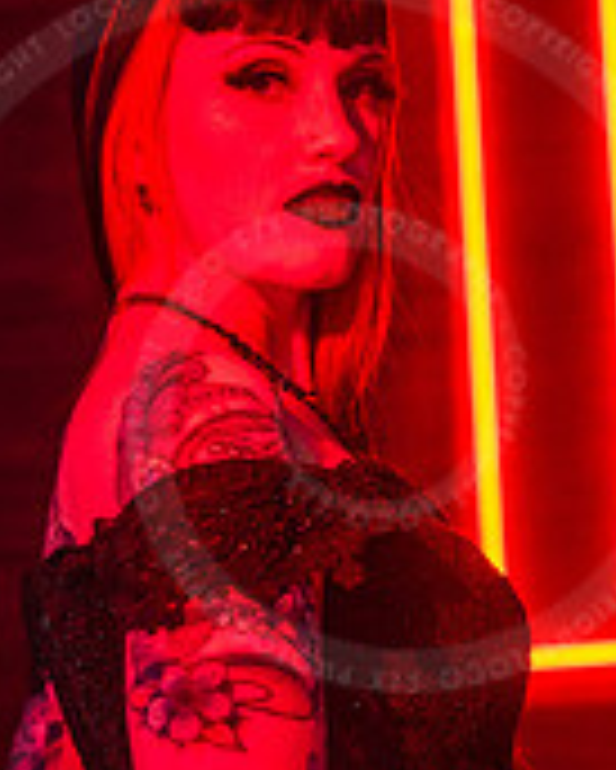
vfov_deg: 12.2
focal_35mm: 158
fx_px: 3597
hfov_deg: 9.8
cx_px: 418
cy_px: 500
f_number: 2.4
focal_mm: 64
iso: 1000
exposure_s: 1/250
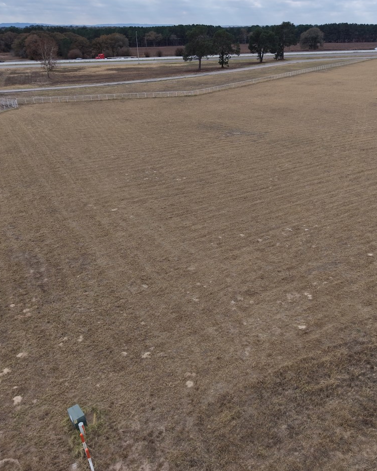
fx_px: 446
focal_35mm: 32
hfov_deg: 45.4
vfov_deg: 55.7
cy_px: 239
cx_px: 237
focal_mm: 8.67
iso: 240
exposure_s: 1/3200
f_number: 1.8
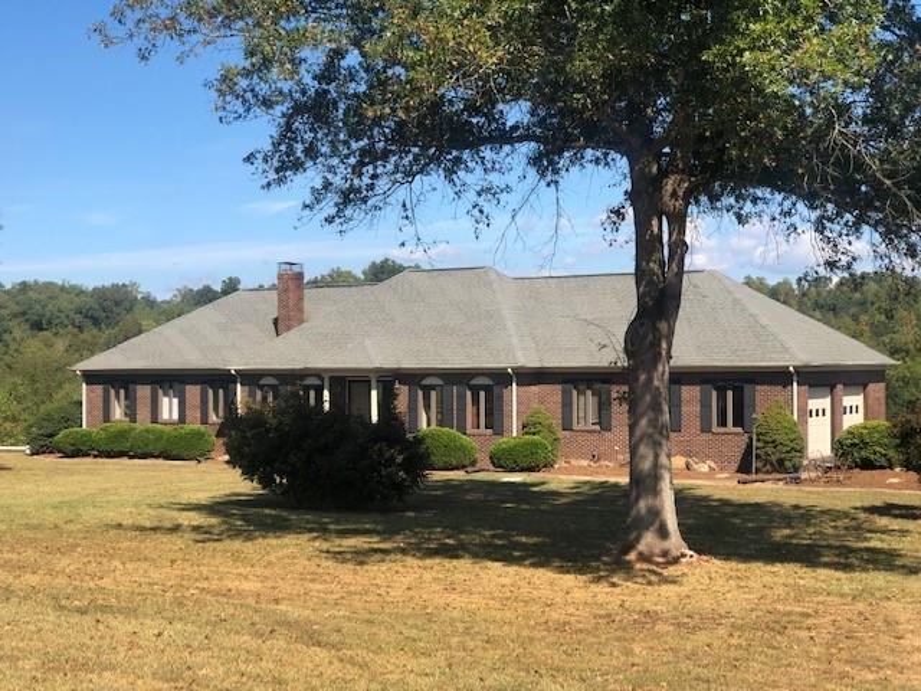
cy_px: 346
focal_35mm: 57
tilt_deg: +1.3
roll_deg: -0.3
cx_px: 460
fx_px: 1517
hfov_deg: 33.8
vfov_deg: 25.7
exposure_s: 1/623
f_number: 2.8
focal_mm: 6.6
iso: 20
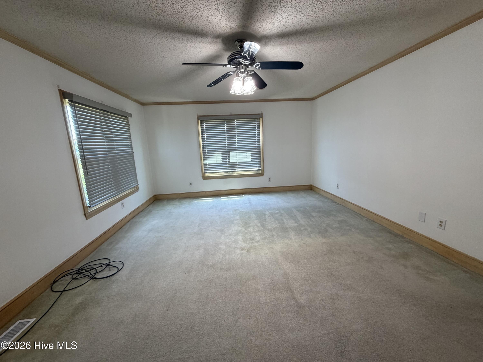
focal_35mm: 14
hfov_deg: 102.1
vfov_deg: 85.7
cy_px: 181
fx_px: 195
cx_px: 242
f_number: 2.2
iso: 200
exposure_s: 1/60
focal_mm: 2.22
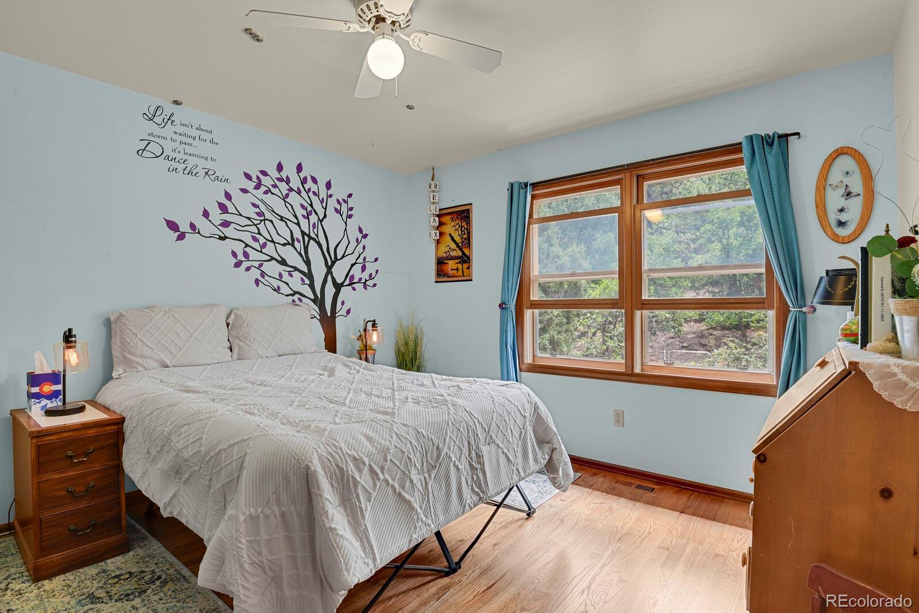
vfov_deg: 70.4
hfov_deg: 93.3
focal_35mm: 17
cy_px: 306
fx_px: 434
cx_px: 460
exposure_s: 1.6
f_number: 8
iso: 250
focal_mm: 17
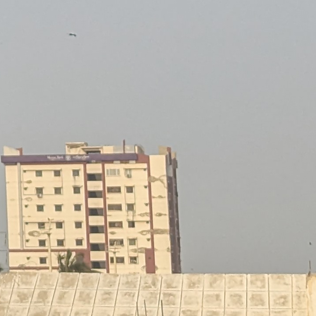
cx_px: -375
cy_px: -182
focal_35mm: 241
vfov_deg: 7.1
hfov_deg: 6.9
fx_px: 2489
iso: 41
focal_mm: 6.81
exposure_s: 1/1550
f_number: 1.85
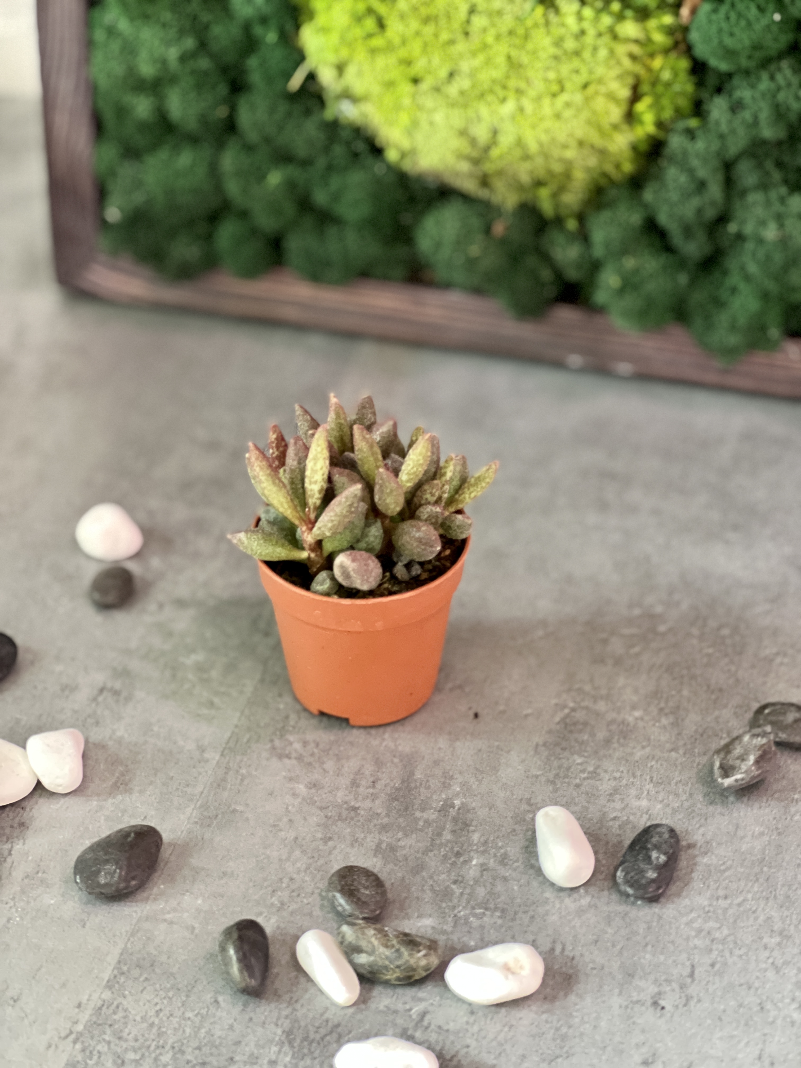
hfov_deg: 19.1
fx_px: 2376
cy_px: 534
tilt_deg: -36.4
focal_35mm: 77
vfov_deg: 25.3
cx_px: 400
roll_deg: +0.2
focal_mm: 9
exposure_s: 1/18
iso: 400
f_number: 2.8
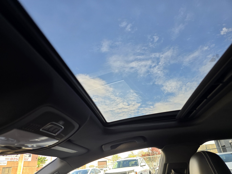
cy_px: 87
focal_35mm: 23
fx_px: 154
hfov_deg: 73.9
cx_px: 116
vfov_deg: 58.9
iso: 64
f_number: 1.7
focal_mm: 6.3
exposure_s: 1/180
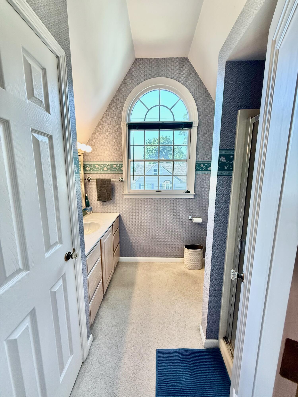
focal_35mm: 14
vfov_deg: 102.1
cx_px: 149
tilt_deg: -8.7
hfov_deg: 85.7
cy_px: 198
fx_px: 161
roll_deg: -0.5
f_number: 2.2
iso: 320
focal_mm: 2.22
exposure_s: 1/120
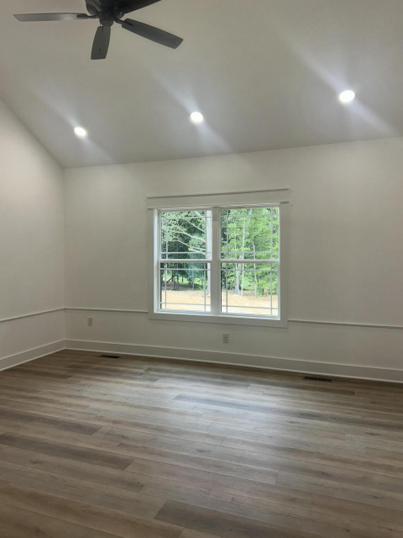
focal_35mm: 25
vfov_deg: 69.4
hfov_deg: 54.9
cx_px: 202
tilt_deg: -0.7
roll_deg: -0.2
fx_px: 388
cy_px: 262
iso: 50
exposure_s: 1/256
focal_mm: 6.86
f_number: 1.78
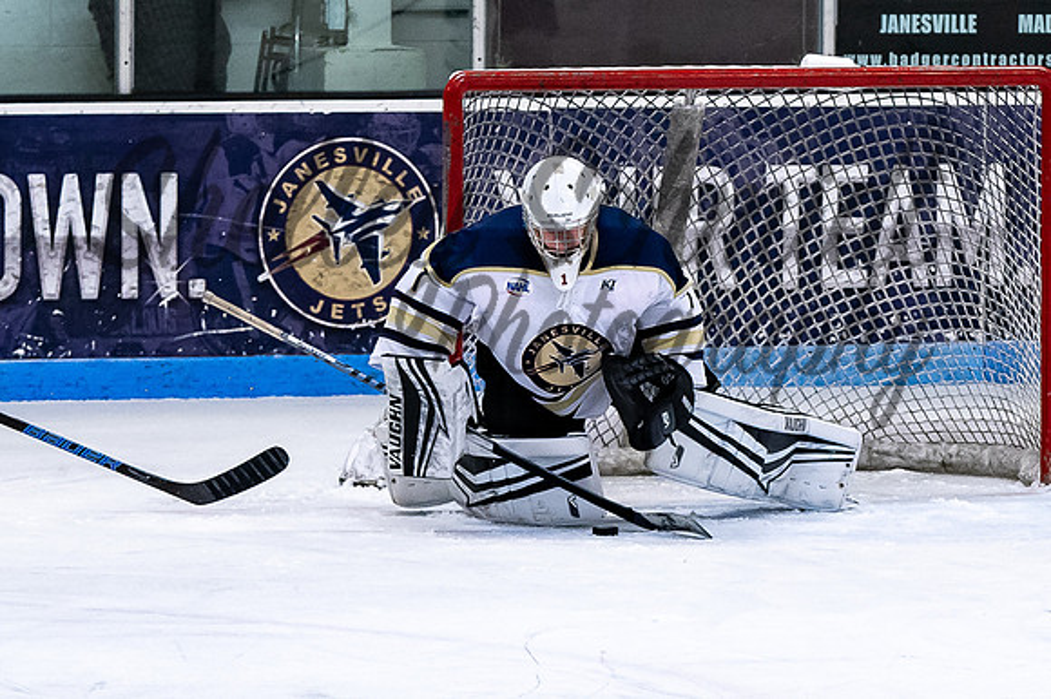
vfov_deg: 3.0
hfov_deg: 4.6
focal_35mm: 453
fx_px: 13215
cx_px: 541
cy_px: 354
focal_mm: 130
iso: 1250
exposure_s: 1/800
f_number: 3.5
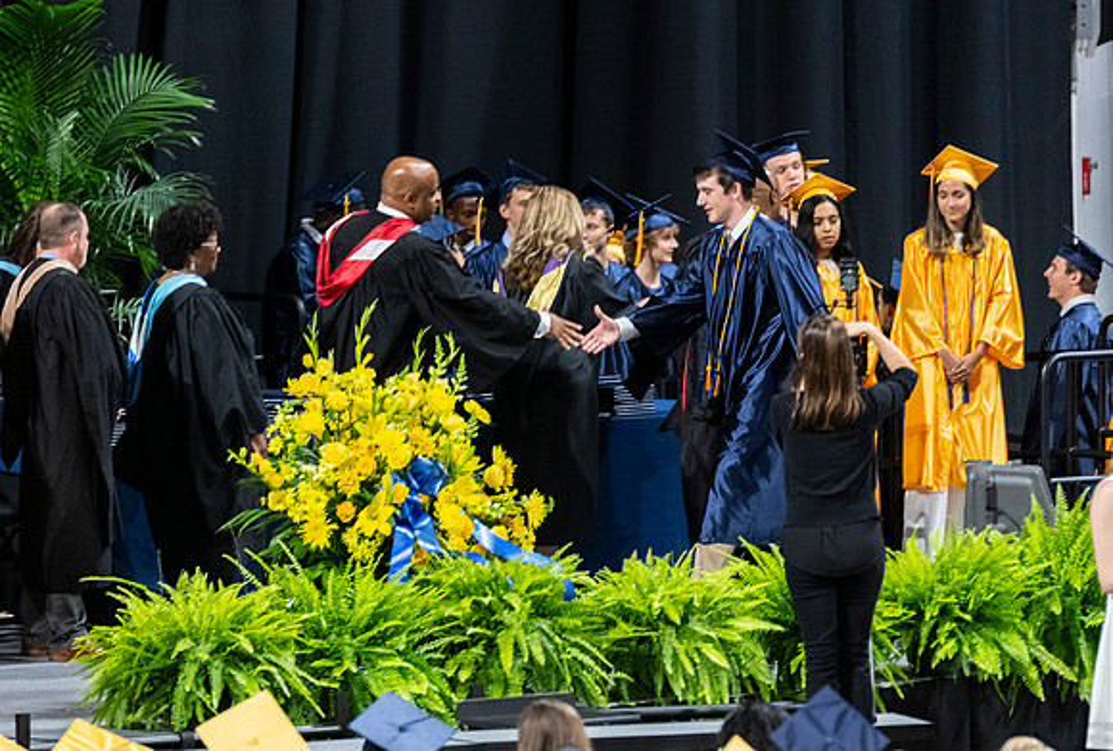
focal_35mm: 337
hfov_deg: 6.1
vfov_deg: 4.1
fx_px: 10465
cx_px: 696
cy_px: 382
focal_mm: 190
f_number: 4
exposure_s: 1/200
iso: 2000
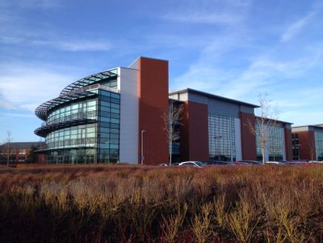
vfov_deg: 40.7
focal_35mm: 35
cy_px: 122
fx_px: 327
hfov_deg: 52.6
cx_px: 162
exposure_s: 1/789
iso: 50
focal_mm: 4.28
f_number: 2.4
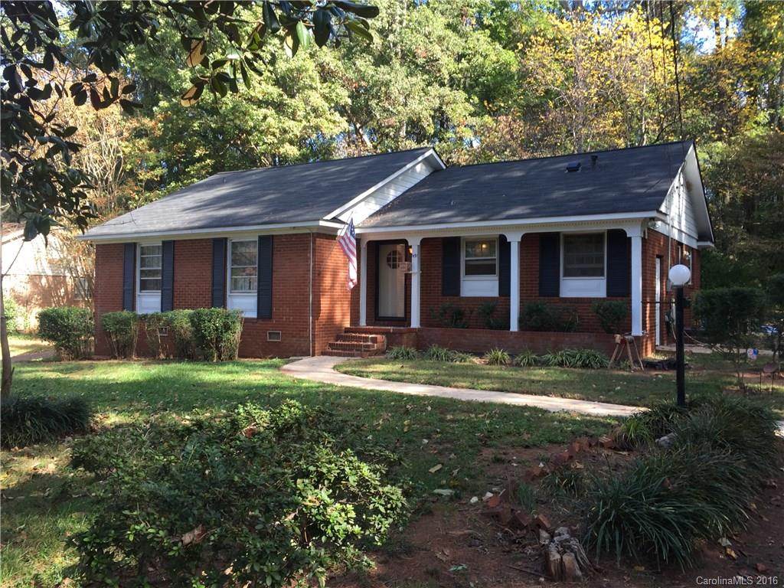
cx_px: 392
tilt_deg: -1.0
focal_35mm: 29
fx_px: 657
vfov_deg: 48.2
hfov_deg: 61.7
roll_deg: -0.3
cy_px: 294
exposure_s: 1/155
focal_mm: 4.15
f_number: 2.2
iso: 32
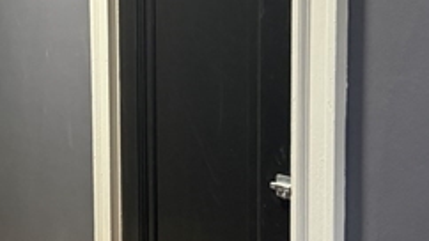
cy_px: 126
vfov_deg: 14.6
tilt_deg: -5.6
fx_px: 944
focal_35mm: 83
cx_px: 113
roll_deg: +0.7
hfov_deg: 25.3
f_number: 1.78
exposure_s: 1/60
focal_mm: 6.76
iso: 500
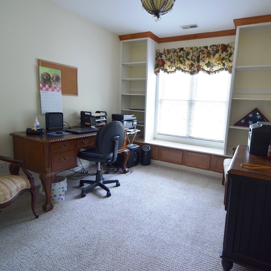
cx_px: 163
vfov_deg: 74.8
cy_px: 130
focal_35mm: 20
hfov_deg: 74.0
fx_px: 177
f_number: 3.5
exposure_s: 1/60
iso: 900
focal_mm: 10
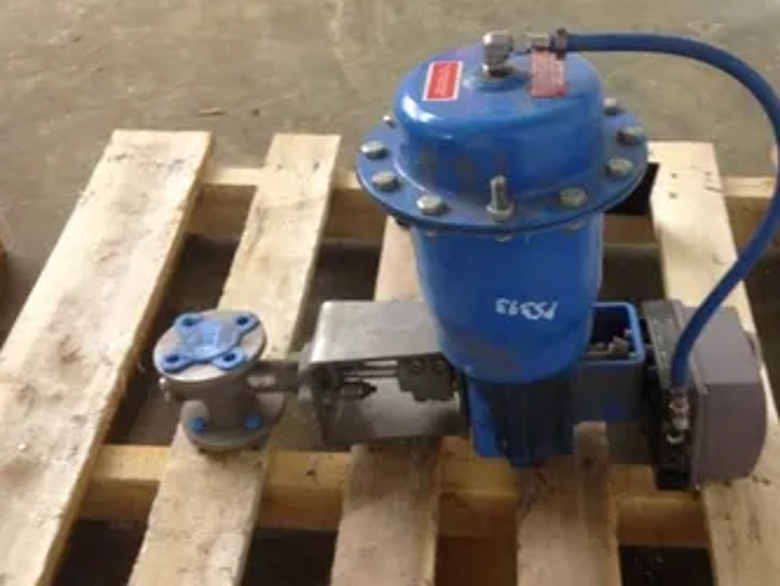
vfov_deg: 34.4
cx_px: 466
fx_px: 947
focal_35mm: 42
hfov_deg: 44.6
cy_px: 300
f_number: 2.4
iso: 250
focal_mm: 4.28
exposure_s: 1/20
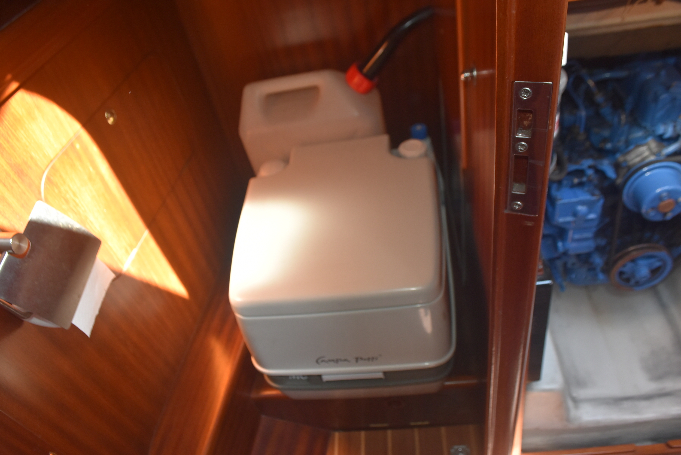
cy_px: 228
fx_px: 511
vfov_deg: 48.0
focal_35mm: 27
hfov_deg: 67.3
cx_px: 340
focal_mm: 18
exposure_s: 1/100
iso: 800
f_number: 5
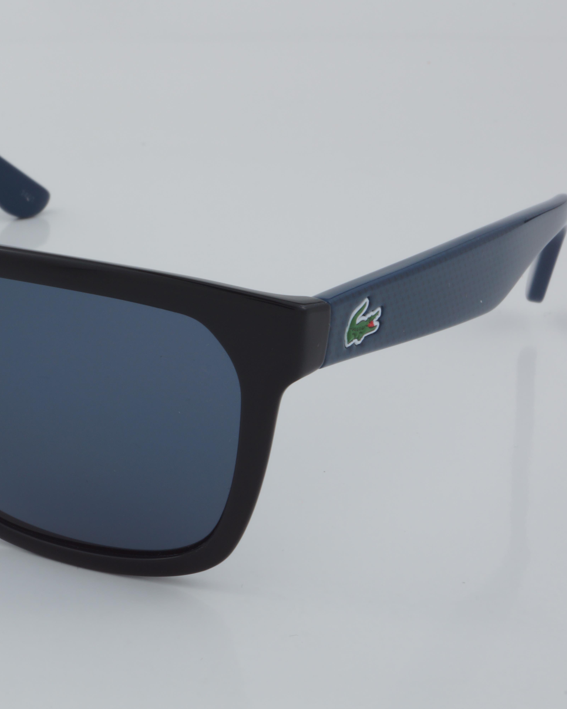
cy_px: 355
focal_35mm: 106
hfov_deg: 14.4
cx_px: 52
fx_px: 2224
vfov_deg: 18.1
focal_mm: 50
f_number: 32
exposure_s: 1/4
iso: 100
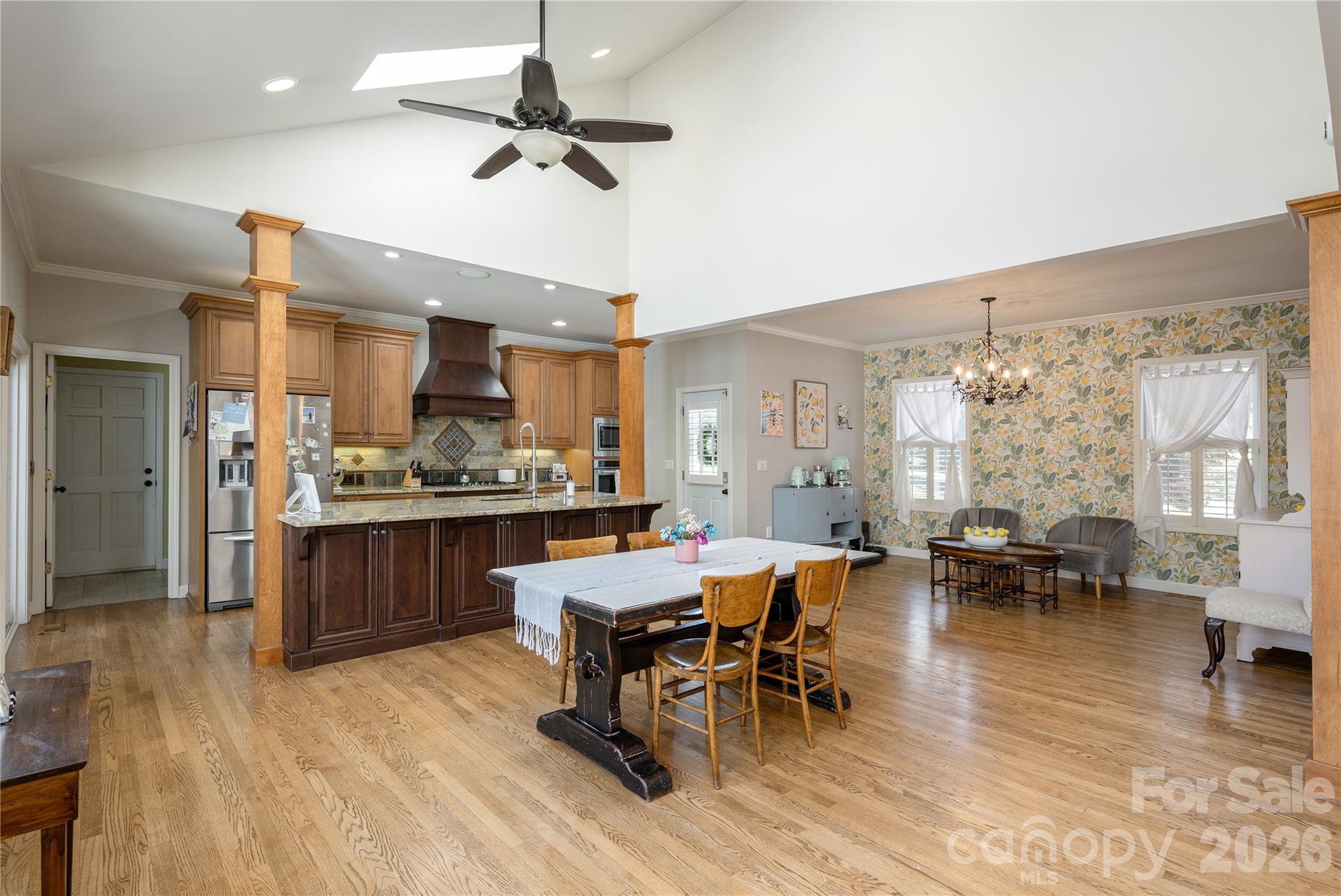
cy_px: 448
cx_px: 670
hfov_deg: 94.9
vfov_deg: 72.1
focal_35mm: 16
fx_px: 615
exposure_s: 1/25
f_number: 7.1
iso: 320
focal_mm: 16.5
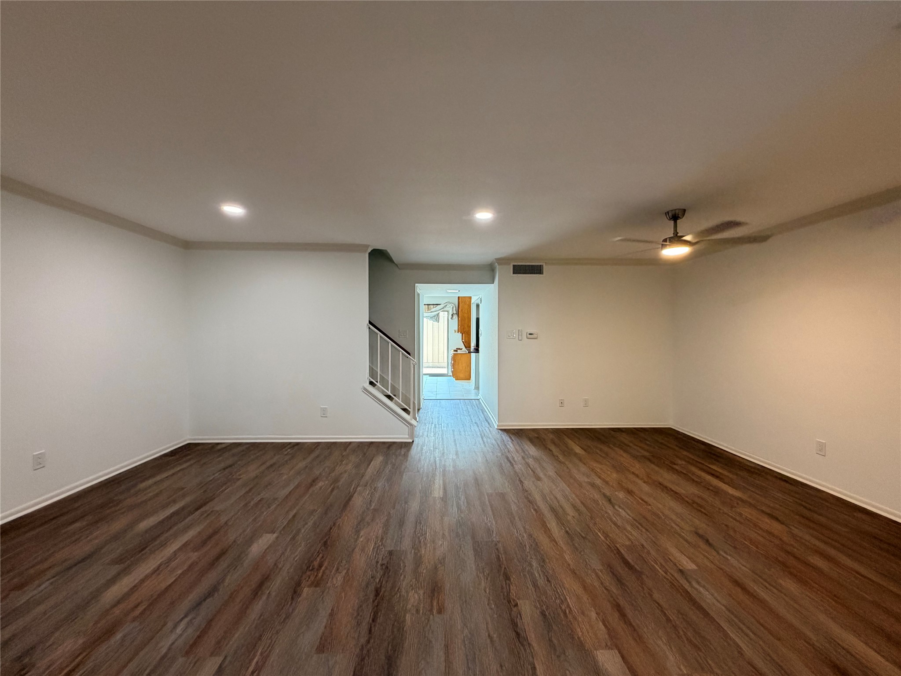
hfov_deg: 102.1
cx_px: 450
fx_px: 364
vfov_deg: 85.7
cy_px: 338
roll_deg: -0.6
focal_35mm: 14
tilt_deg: -0.7
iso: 200
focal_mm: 2.22
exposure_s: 1/62
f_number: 2.2
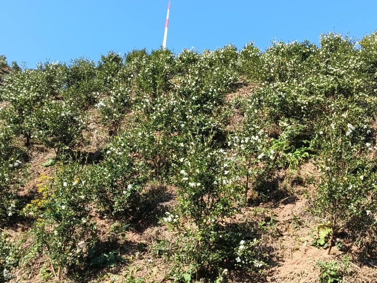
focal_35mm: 41
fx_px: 447
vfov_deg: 35.1
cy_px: 142
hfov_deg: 45.8
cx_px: 188
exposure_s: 1/529
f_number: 1.8
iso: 50
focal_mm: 3.61
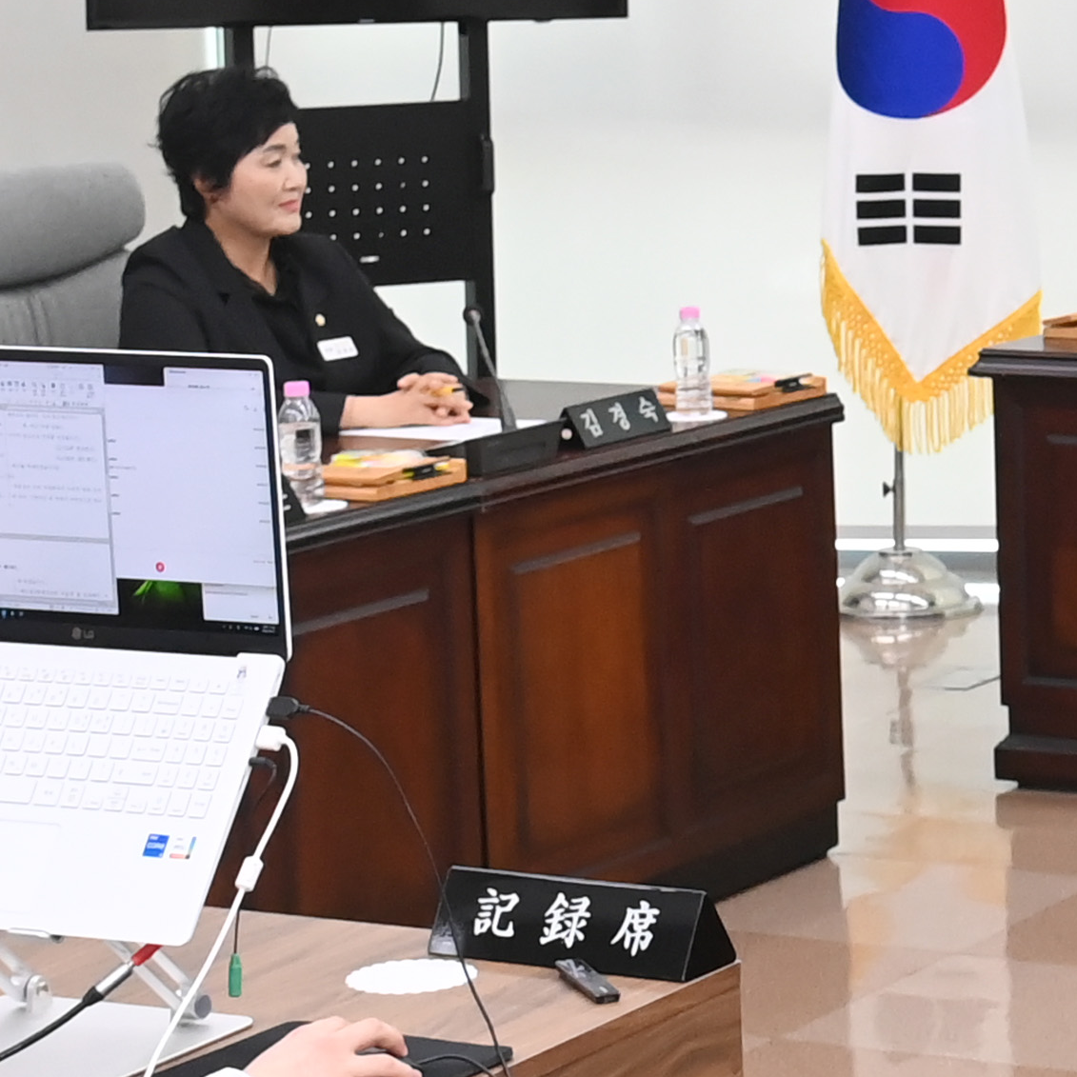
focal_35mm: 113
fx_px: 3978
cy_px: 484
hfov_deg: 14.9
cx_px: 1272
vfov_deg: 15.4
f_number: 6.3
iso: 3200
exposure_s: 1/250
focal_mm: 27
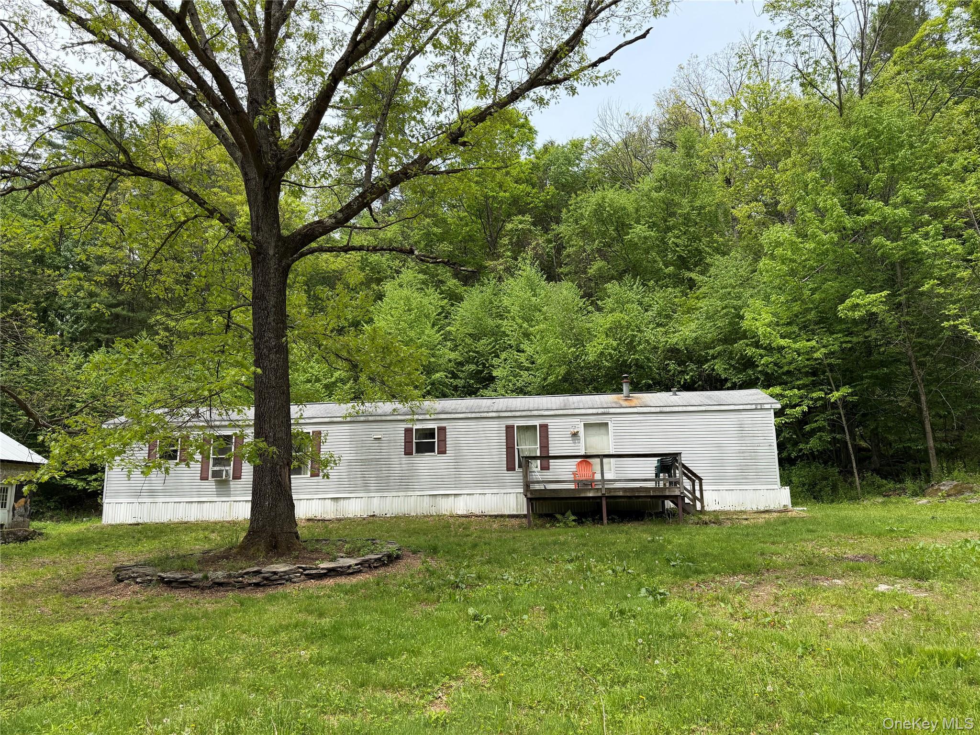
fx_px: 679
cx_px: 490
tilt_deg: +10.9
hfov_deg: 71.6
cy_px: 368
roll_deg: +0.8
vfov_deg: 56.8
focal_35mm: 24
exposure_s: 1/2611
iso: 100
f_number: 1.78
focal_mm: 6.76
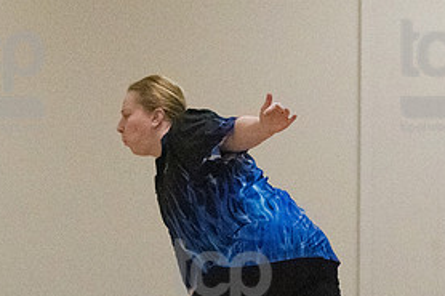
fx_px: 5028
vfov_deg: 3.4
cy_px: 296
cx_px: 222
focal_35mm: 407
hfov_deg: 5.1
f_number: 4
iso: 10000
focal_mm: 130
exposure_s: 1/1250
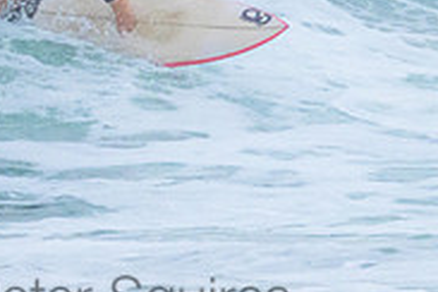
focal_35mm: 2718
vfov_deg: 0.5
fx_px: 33066
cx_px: 63
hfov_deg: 0.8
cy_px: -122
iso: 4500
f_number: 11
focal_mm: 800
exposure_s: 1/1600
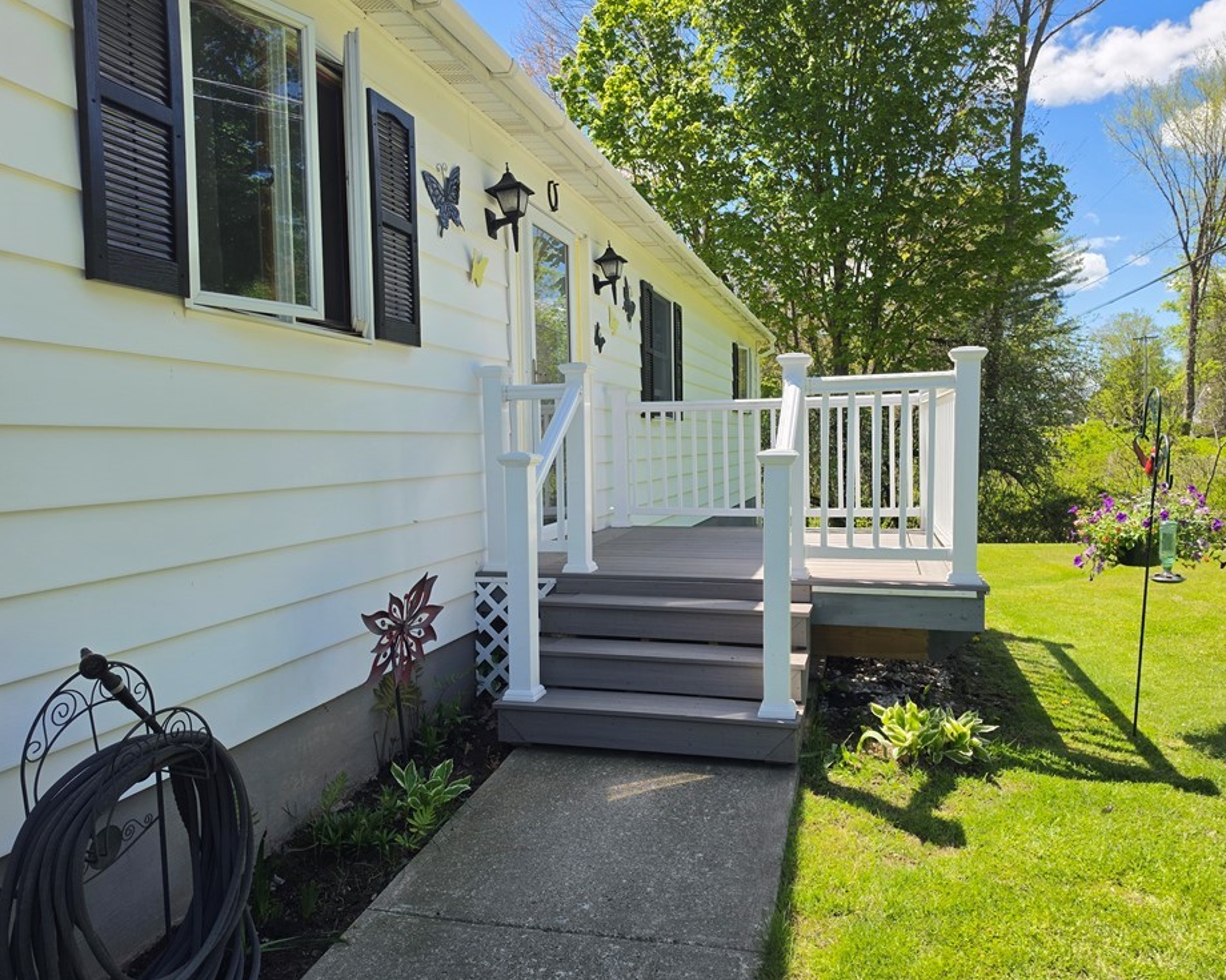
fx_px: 907
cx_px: 633
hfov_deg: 68.1
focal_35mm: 25
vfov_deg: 56.8
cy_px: 482
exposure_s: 1/3798
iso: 64
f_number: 1.4
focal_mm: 6.5
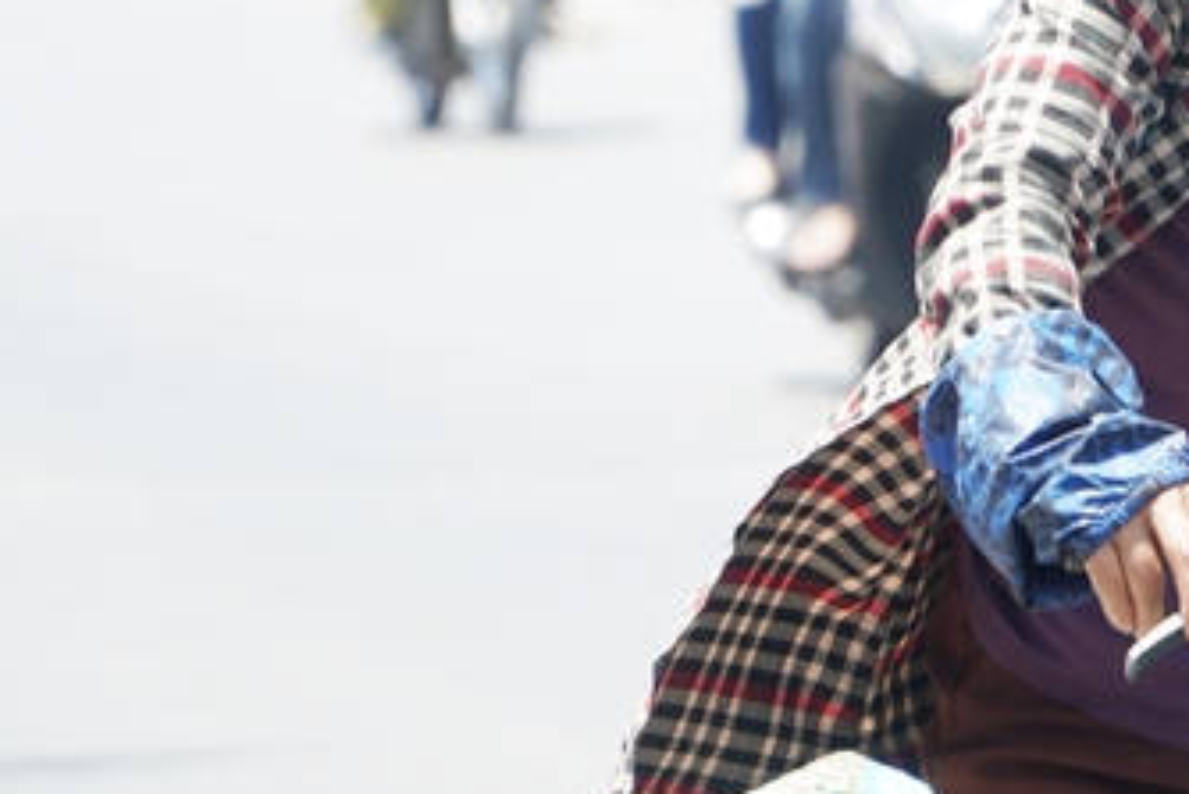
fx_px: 18694
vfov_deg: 2.4
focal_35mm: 566
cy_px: -185
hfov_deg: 3.6
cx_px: 1556
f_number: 4
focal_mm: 105
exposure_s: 1/400
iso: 160
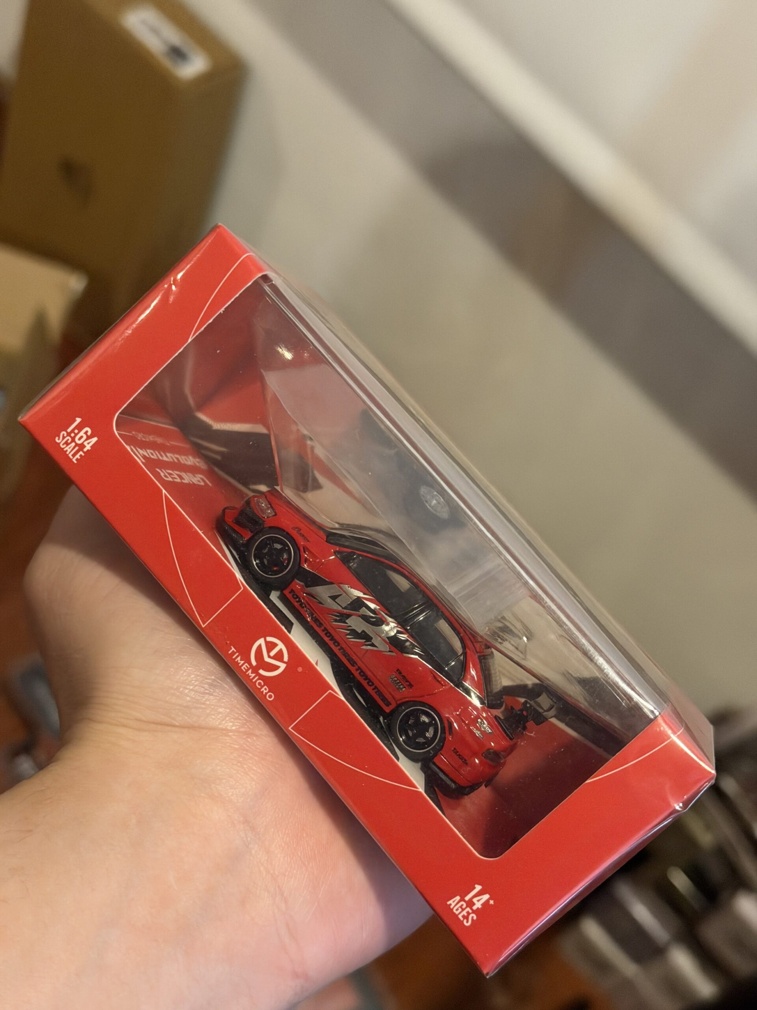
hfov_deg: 30.3
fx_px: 1400
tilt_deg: -51.2
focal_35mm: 48
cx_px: 378
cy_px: 505
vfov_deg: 39.7
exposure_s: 1/30
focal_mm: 6.76
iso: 640
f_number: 1.78
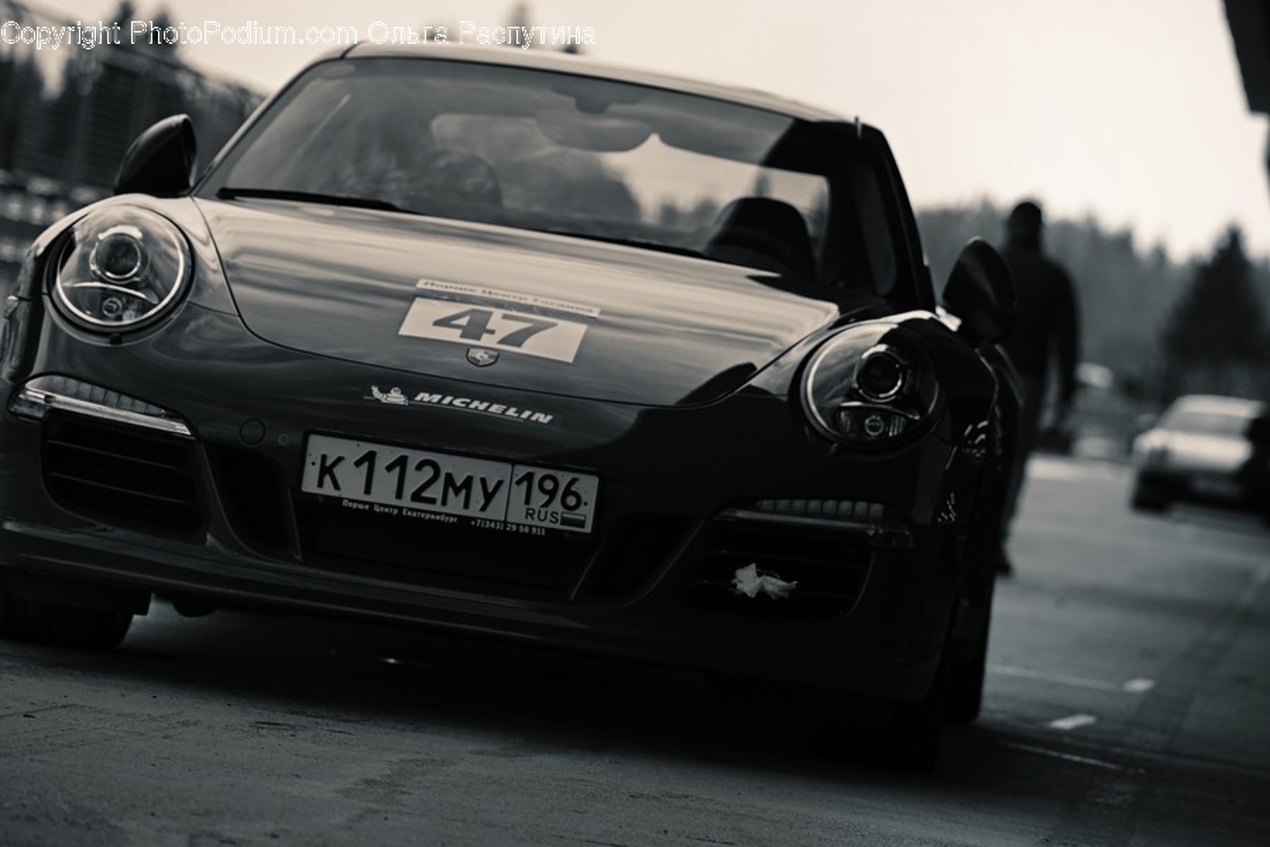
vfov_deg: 6.9
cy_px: 424
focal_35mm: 200
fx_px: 7055
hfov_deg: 10.3
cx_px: 635
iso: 100
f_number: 6.3
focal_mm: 200
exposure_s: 1/250
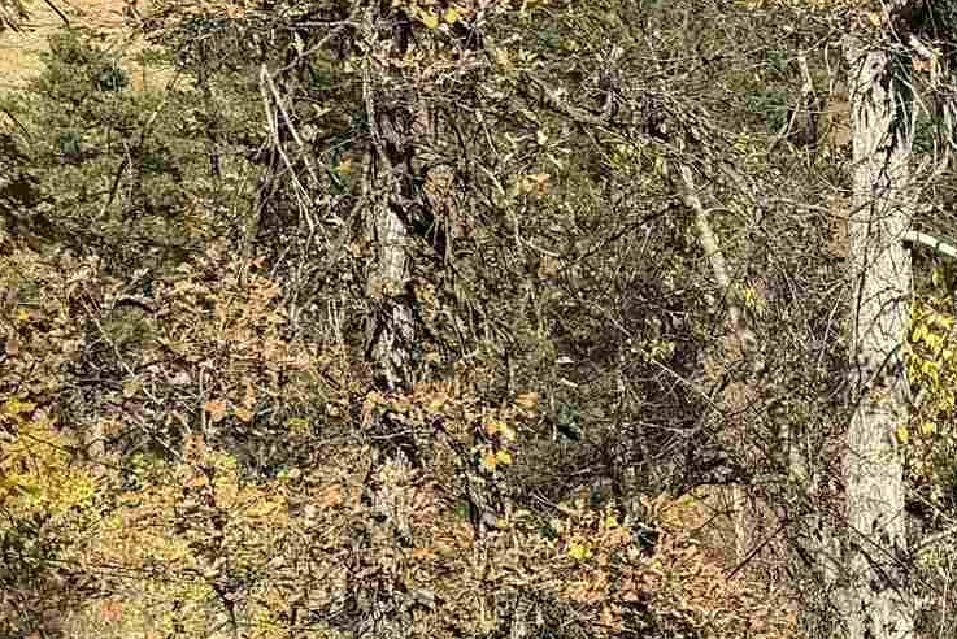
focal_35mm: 104
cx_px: 1244
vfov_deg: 13.0
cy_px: 610
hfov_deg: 18.3
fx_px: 2766
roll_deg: +3.6
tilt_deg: -4.3
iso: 80
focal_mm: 6.76
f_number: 1.78
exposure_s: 1/2710
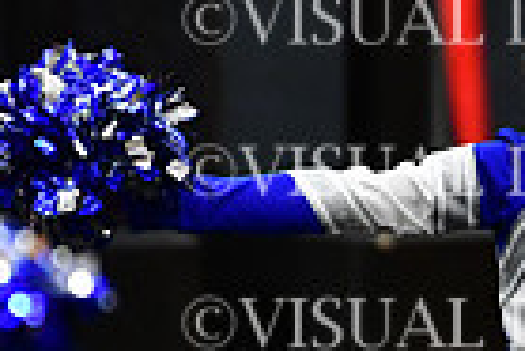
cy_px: 247
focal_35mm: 1248
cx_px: 729
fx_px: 18219
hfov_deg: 1.6
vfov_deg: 1.1
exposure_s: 1/800
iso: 4000
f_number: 2.8
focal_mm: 200
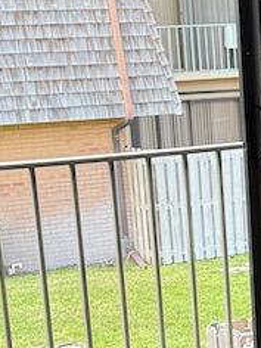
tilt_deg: -18.1
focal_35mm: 130
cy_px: 420
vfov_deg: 14.7
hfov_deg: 11.0
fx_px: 1307
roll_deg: +1.2
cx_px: 375
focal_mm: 6.76
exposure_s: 1/374
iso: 80
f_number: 1.78
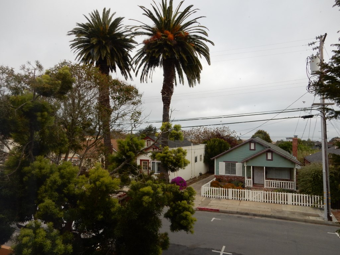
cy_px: 128
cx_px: 170
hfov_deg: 69.4
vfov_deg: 54.9
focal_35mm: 25
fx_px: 246
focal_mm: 4.5
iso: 125
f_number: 3.7
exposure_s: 1/160
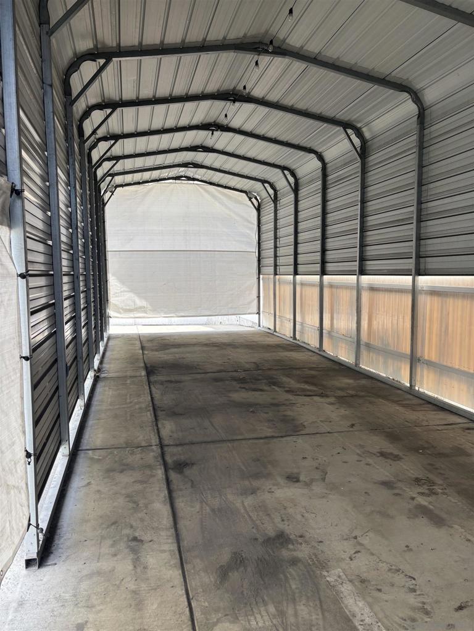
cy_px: 316
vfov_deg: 67.3
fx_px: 475
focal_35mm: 26
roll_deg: -0.4
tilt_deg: -5.0
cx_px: 237
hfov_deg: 53.1
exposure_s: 1/270
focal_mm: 5.96
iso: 50
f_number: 1.6
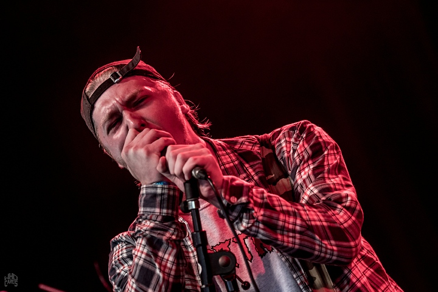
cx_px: 219
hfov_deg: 13.0
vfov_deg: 8.7
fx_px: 1916
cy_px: 146
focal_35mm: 158
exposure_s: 1/100
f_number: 2.8
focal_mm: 105
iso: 1000
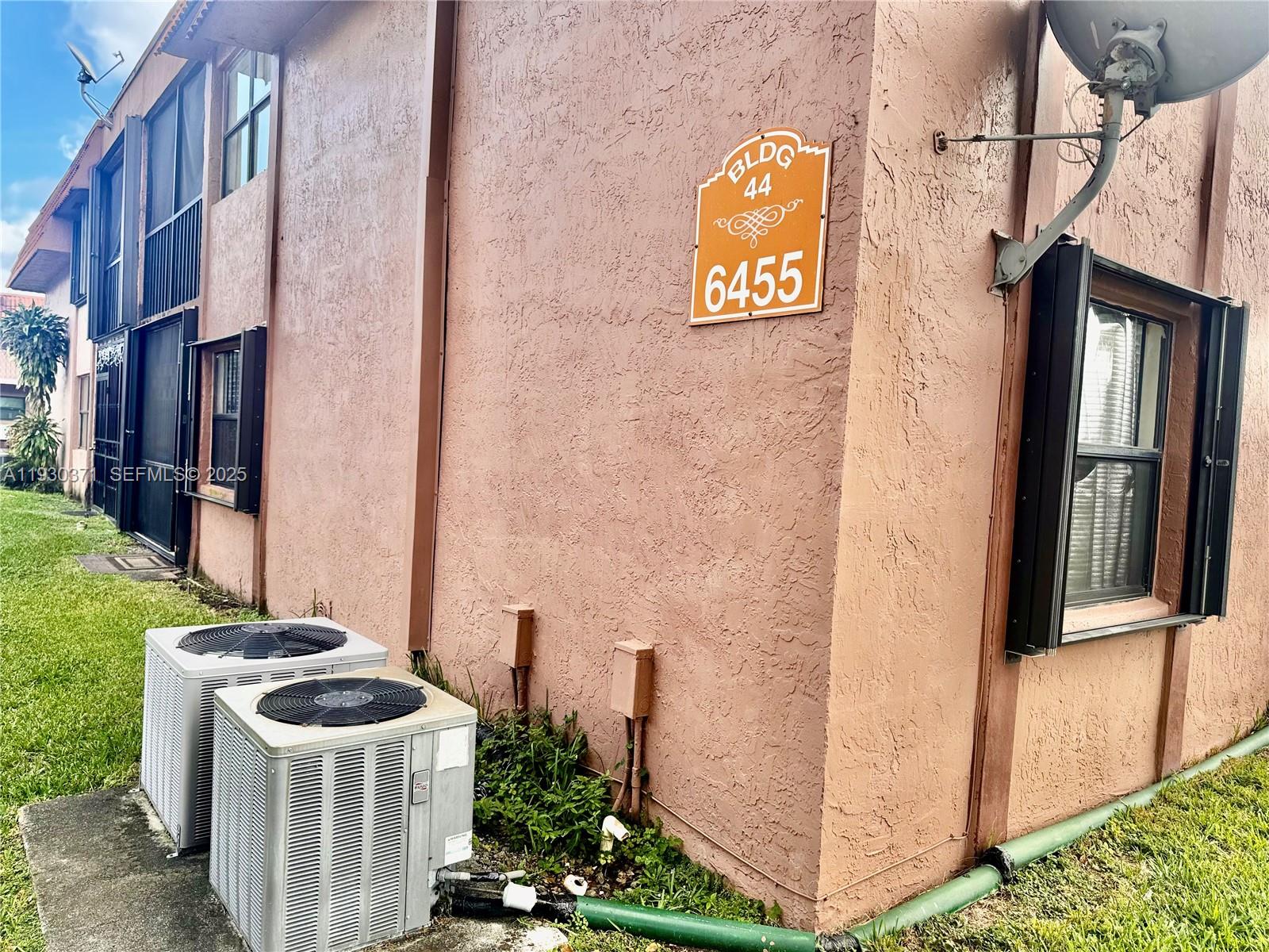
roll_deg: -3.2
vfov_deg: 56.8
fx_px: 880
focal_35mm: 24
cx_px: 634
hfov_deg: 71.6
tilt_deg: -2.9
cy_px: 476
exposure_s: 1/1059
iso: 80
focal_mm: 6.76
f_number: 1.78
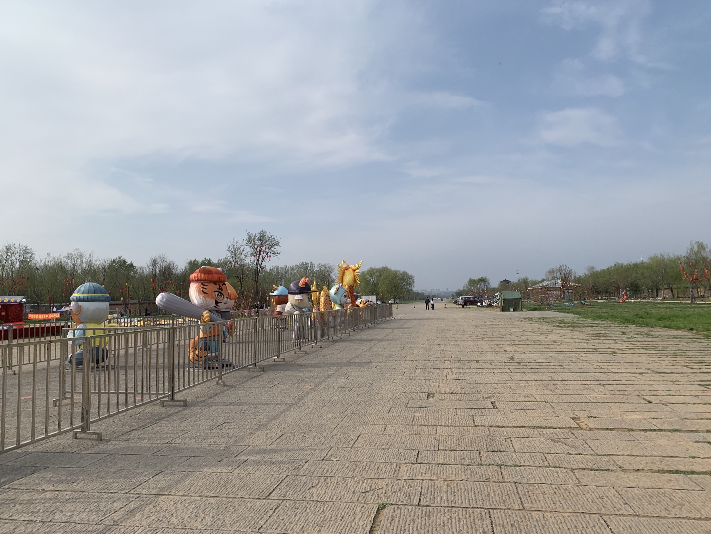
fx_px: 534
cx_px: 356
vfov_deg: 53.1
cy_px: 267
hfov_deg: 67.3
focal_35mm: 26
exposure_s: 1/3086
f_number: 1.8
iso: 25
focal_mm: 4.25
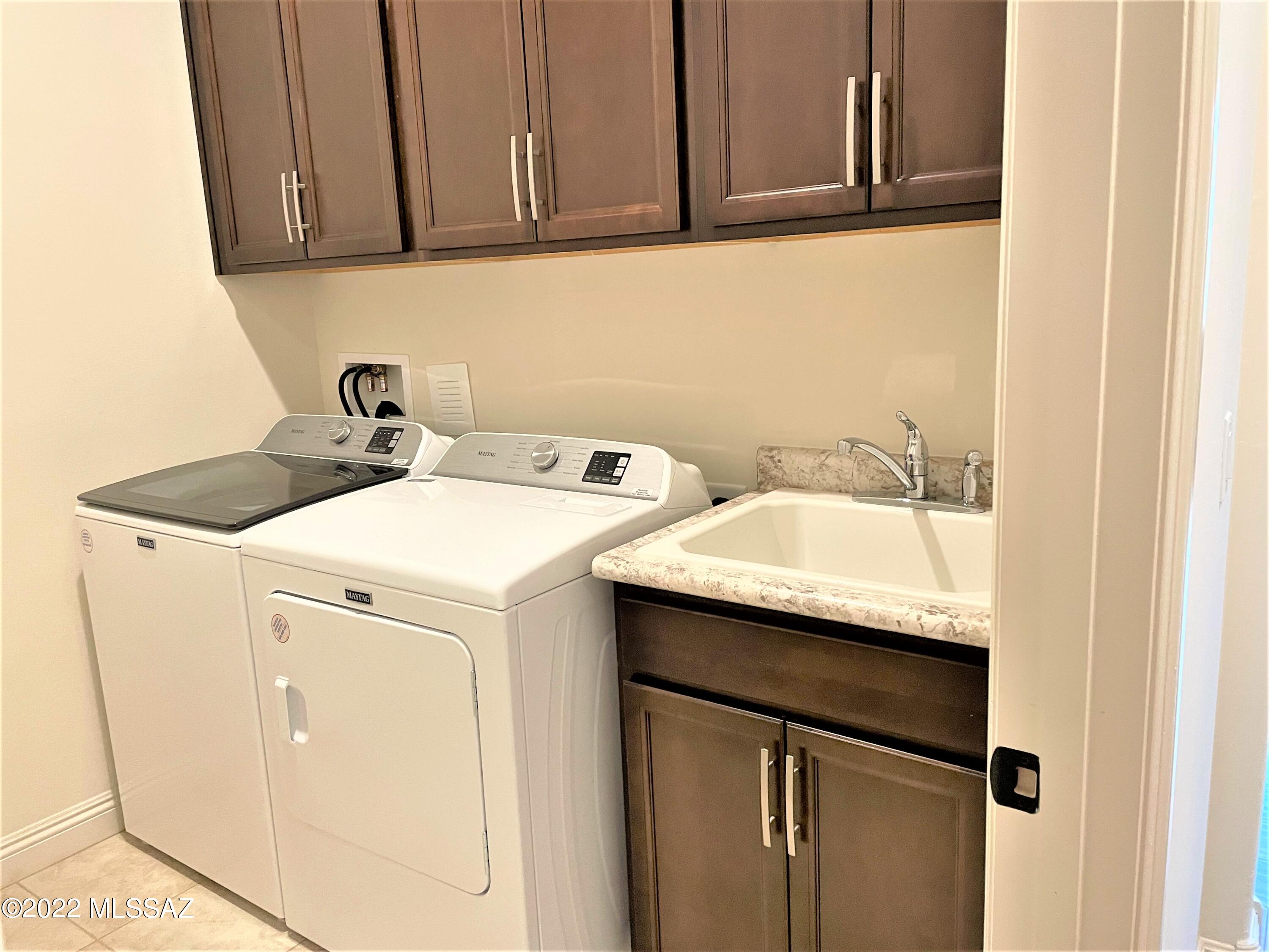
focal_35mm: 26
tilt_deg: -12.1
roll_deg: +3.1
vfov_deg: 53.1
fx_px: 953
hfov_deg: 67.3
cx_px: 634
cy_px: 476
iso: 400
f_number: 1.6
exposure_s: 1/60
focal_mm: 4.2
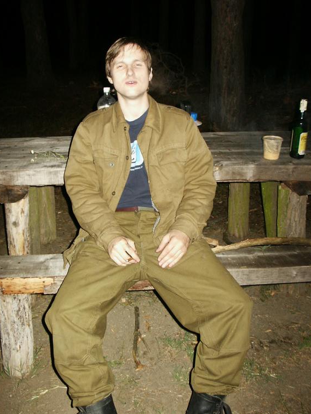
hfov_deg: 38.7
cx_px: 149
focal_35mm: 37
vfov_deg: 50.1
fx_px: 443
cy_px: 201
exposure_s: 1/45
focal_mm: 7.18
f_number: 3
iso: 200
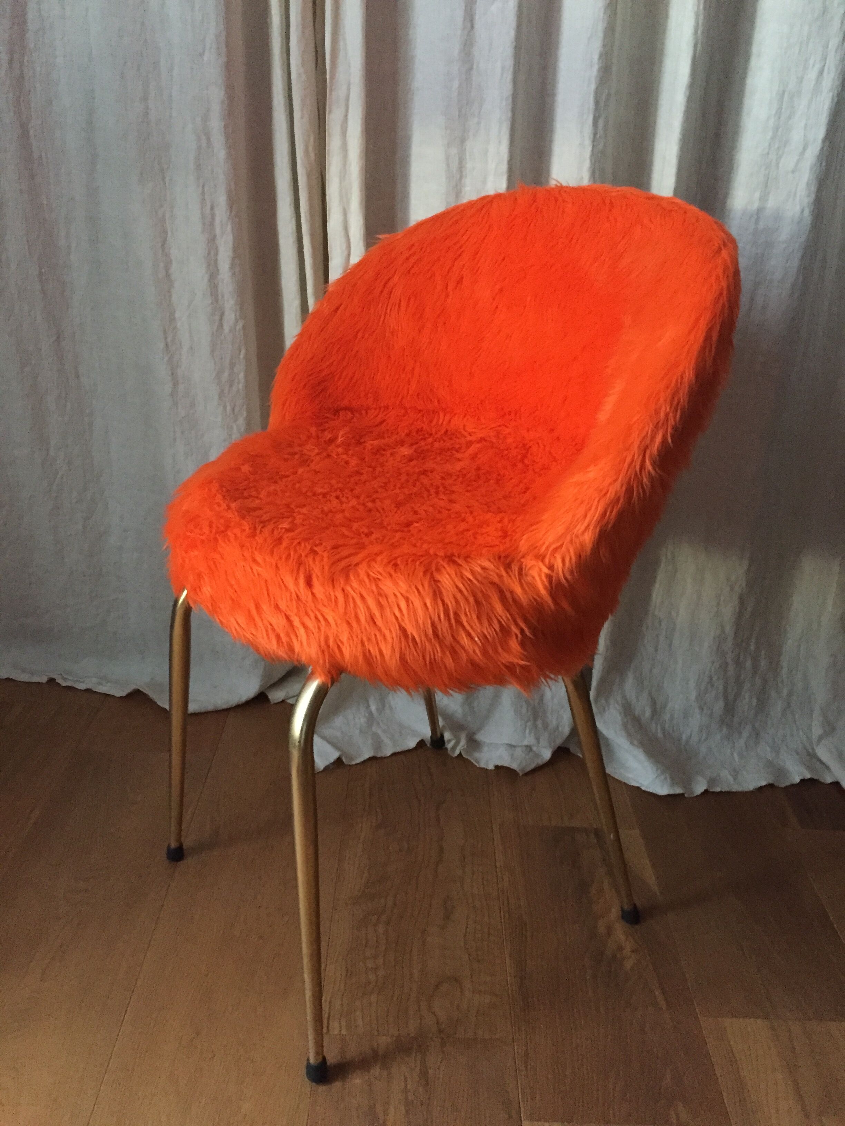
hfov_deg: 48.2
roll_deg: -1.2
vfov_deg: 61.7
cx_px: 422
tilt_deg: -23.1
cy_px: 563
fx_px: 944
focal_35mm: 29
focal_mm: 4.15
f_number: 2.2
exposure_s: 1/17
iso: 400
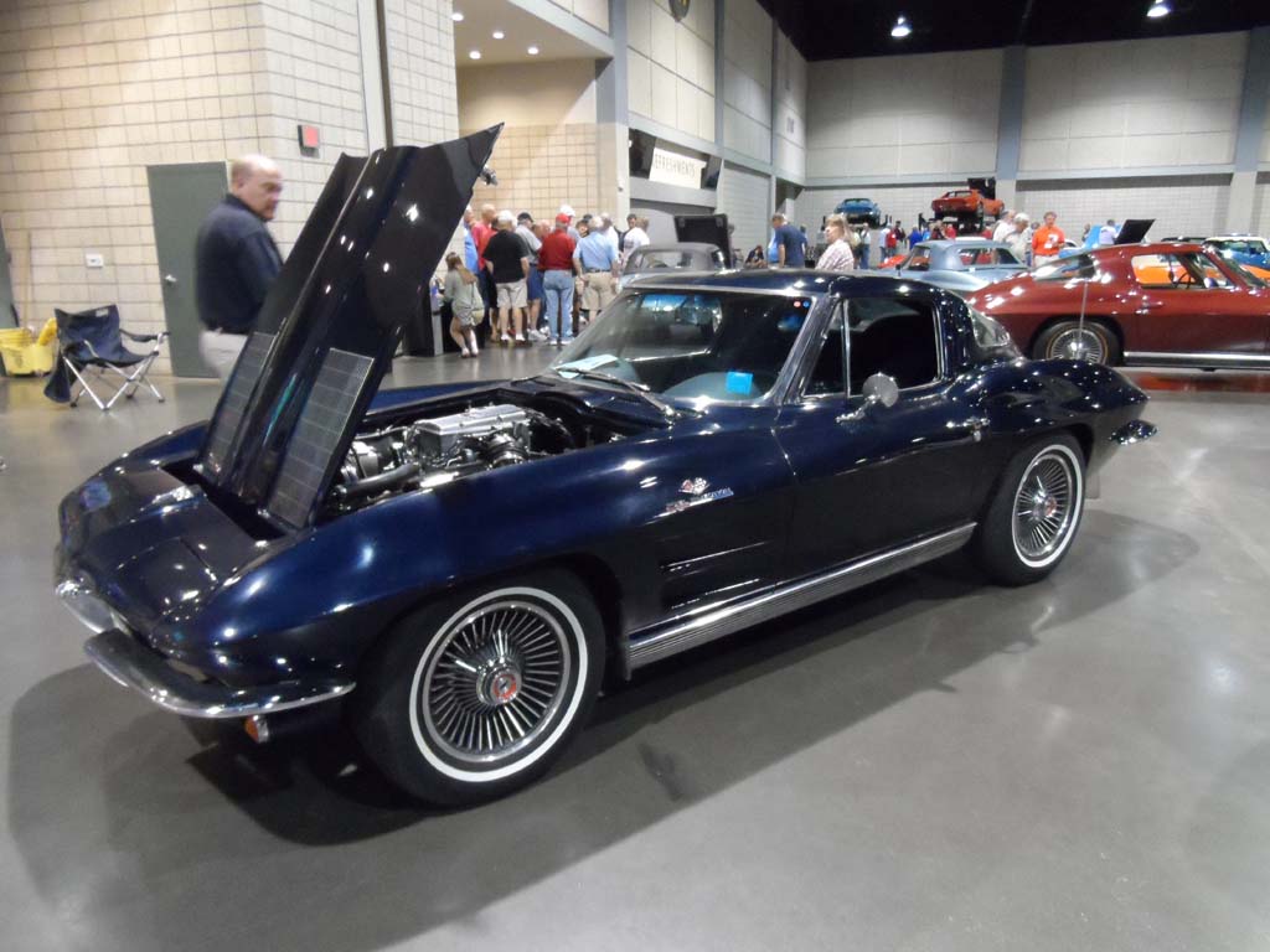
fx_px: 881
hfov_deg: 71.6
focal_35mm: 24
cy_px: 476
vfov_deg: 56.8
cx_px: 635
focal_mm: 4
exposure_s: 1/30
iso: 640
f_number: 3.2
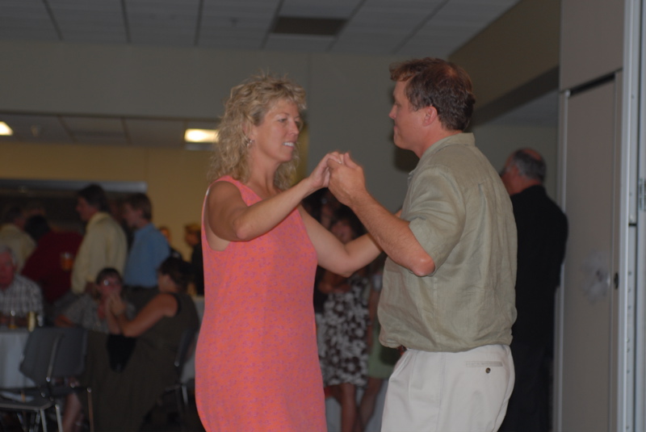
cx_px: 323
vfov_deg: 13.1
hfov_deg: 19.4
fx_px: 1886
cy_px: 216
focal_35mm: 105
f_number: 3.3
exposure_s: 1/60
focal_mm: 70
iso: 200
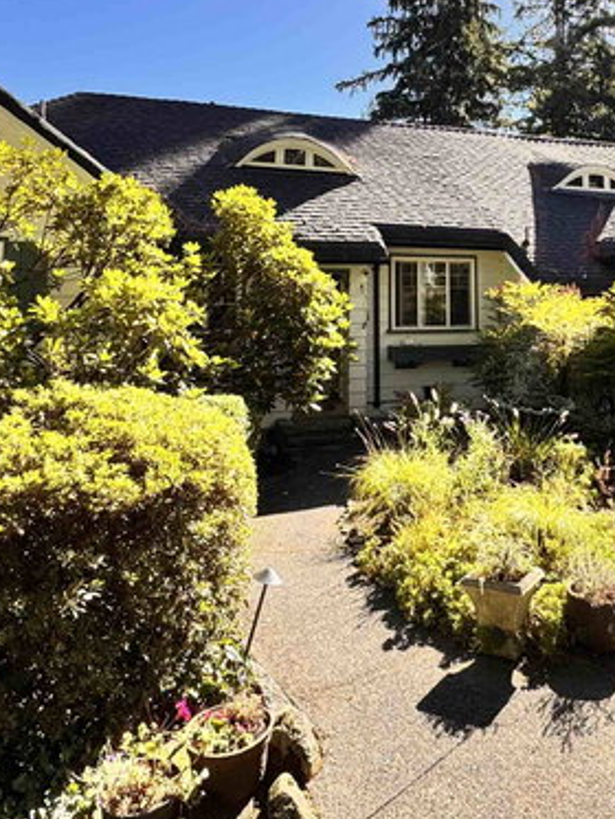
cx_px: 393
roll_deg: +0.4
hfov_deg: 46.3
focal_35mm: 30
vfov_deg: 57.5
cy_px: 224
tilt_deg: +5.6
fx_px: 710
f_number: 2.2
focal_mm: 2.22
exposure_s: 1/615
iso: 40
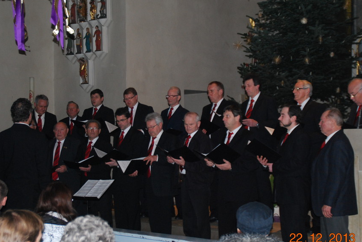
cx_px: 183
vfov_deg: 20.4
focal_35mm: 67
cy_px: 117
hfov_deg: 30.0
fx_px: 675
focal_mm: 38
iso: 800
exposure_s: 1/60
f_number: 5
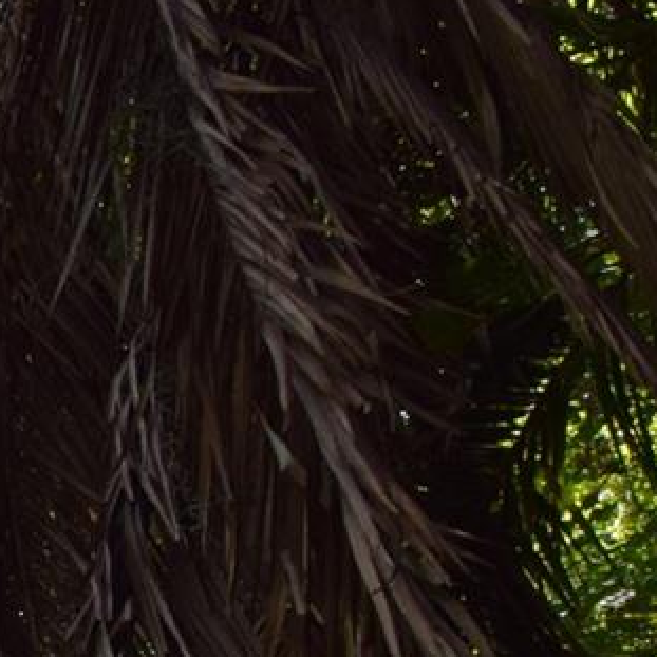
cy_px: 1016
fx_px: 1550
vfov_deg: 20.2
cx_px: -923
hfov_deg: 14.8
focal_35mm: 72
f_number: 10
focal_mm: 11
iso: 400
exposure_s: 1/200
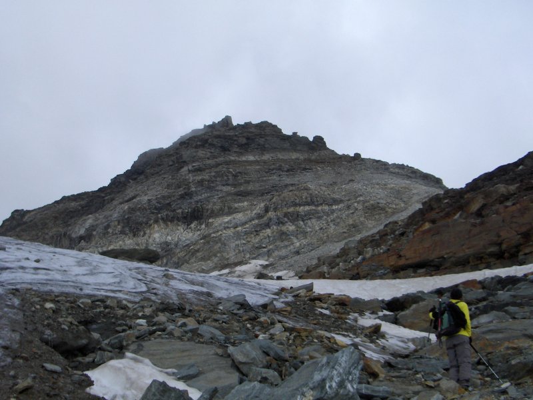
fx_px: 754
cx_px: 266
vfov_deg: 29.7
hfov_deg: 38.9
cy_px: 200
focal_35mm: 49
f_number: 5
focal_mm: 8.19
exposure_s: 1/595
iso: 100
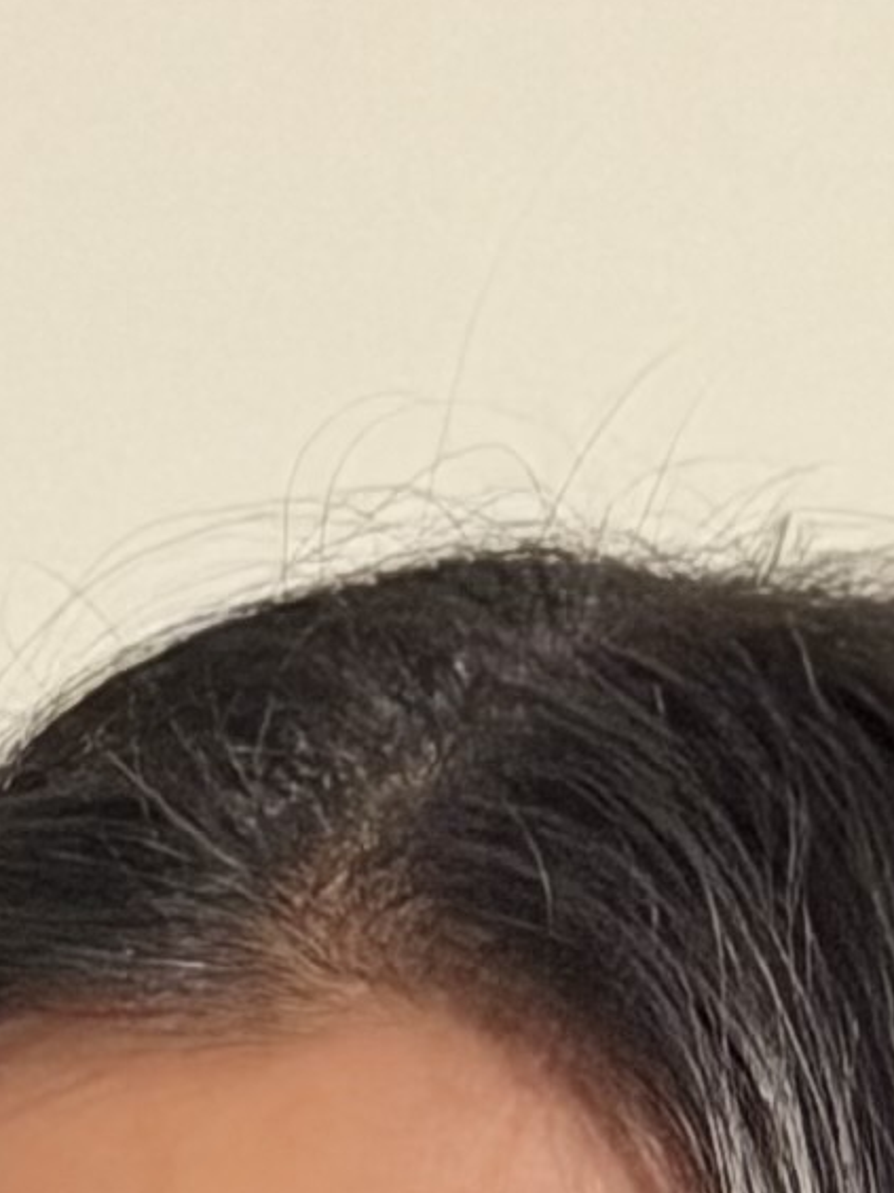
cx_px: 76
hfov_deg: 4.3
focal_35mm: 343
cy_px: 3539
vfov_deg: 5.4
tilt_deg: -2.6
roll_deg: -0.4
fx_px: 11811
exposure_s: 1/40
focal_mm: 6.76
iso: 320
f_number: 1.78
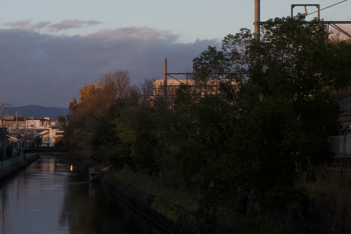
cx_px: 28
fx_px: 1004
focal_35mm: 103
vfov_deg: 13.3
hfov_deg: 19.4
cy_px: 151
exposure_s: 1/125
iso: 1250
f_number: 11
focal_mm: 18.3
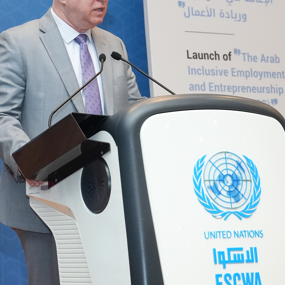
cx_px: 196
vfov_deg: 11.9
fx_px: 1369
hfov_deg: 11.9
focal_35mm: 147
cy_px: 117
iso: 4000
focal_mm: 48
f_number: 5.6
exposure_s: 1/160
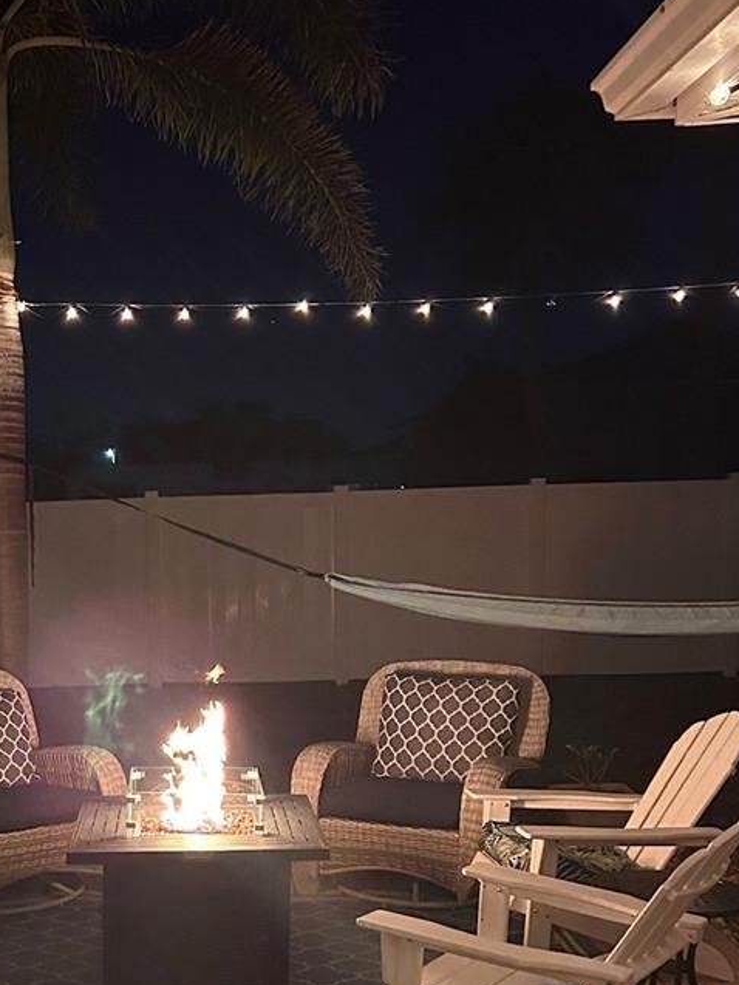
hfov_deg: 29.1
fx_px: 1394
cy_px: 745
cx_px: 161
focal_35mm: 49
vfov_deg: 37.9
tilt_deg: -8.8
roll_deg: +0.8
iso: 800
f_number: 1.5
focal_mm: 5.7
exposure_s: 1/30
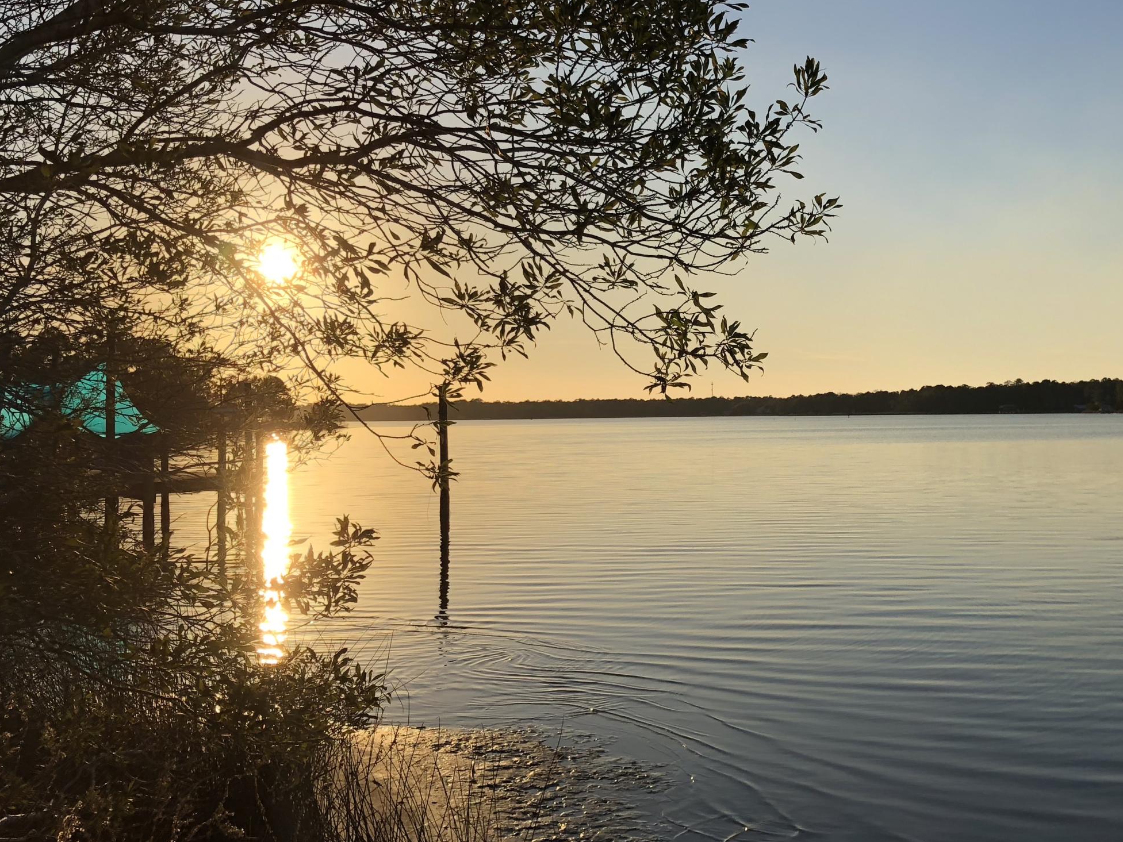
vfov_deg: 33.6
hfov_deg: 43.0
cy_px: 387
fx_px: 1395
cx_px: 786
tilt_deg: -0.1
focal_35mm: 43
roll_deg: +2.8
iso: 20
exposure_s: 1/3436
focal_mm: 4
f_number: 1.8
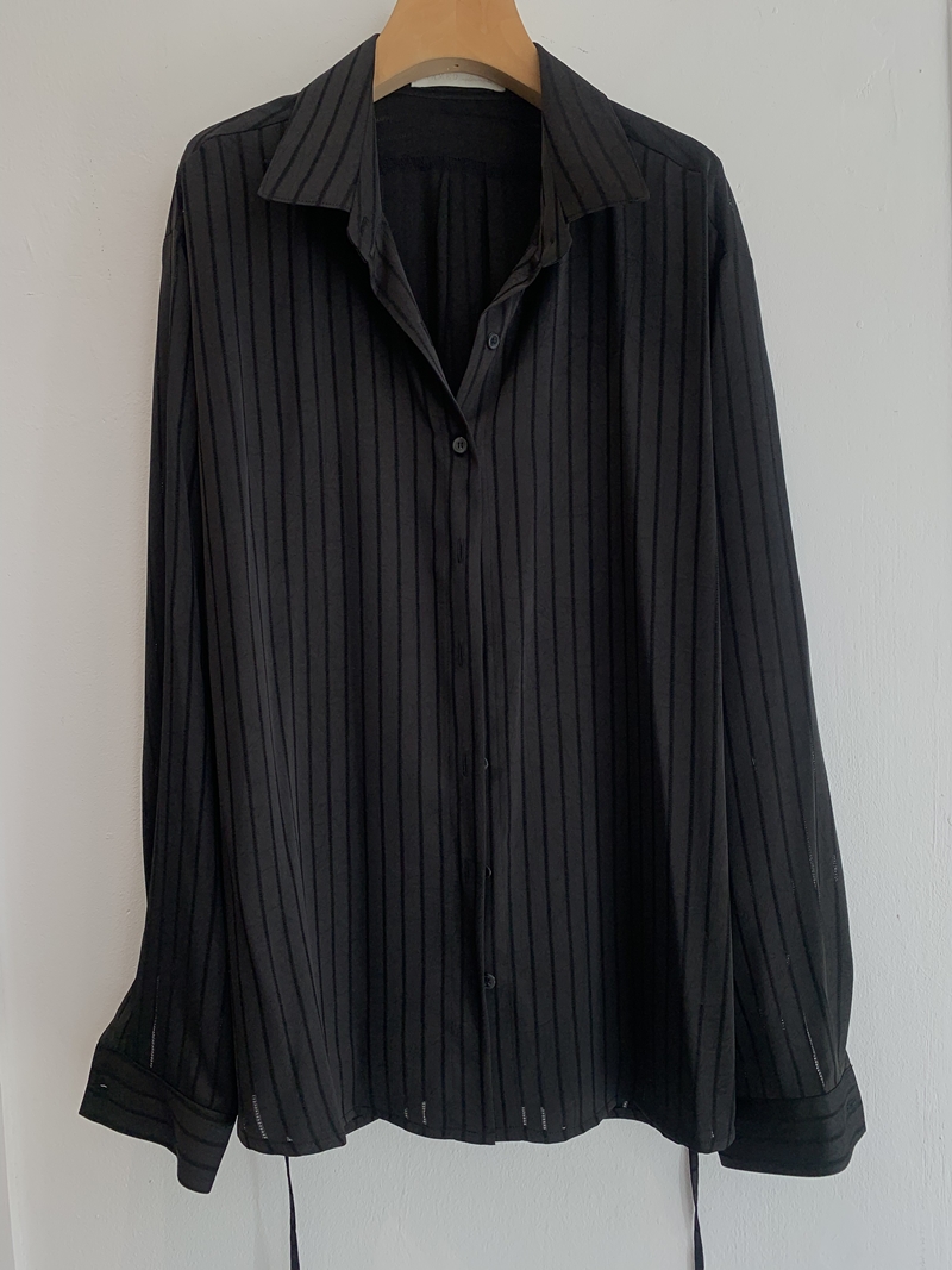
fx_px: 954
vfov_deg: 67.3
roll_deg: +3.1
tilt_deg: -1.8
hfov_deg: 53.1
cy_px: 635
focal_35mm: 26
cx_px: 476
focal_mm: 4.25
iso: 25
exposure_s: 1/247
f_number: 1.8
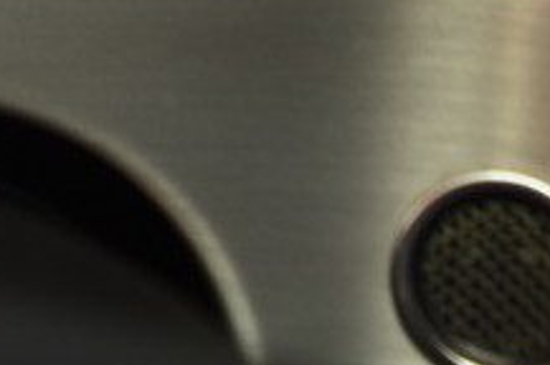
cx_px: -497
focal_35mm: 202
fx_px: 3082
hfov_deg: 9.6
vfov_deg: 6.3
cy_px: -682
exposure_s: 1/8
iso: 100
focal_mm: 18
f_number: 3.5
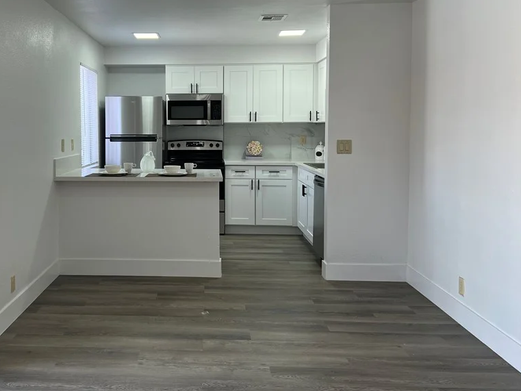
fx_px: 527
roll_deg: +0.4
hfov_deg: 51.6
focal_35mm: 35
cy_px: 141
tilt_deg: -1.4
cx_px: 172
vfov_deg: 40.4
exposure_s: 1/120
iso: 40
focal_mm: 5.7
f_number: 1.5
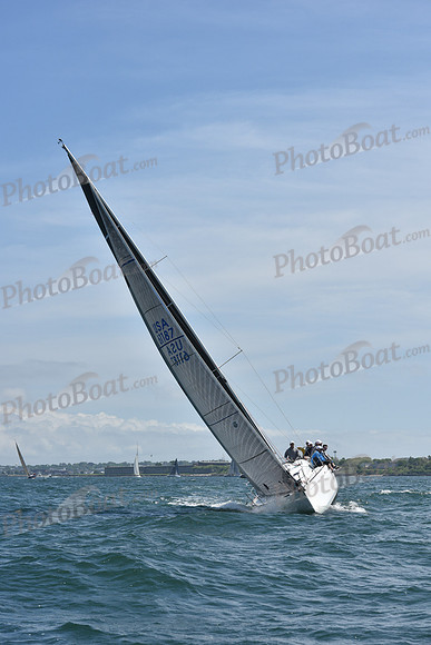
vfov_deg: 26.0
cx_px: 216
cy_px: 322
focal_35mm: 78
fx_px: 1400
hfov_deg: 17.5
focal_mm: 78
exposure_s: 1/1250
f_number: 8
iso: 250
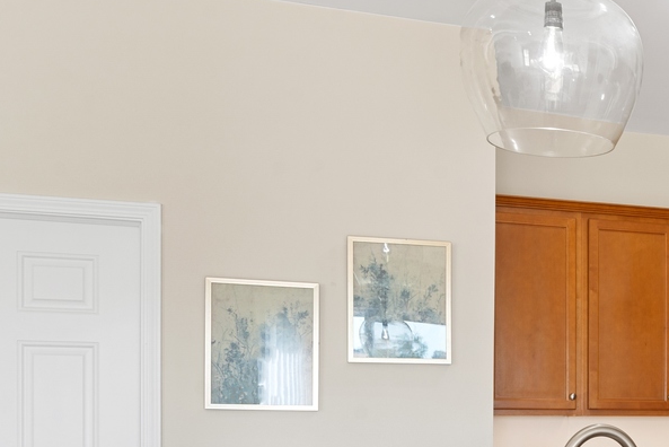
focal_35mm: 60
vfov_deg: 22.1
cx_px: 812
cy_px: 405
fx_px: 1115
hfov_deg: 28.7
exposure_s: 1/3
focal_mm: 22
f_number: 10
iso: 200
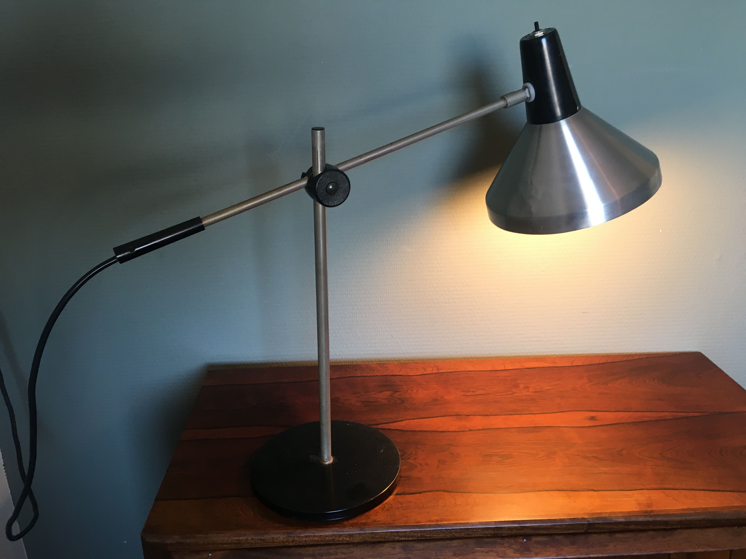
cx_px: 373
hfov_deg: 61.7
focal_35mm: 29
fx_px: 625
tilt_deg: -19.1
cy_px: 280
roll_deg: +1.6
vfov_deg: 48.2
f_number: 2.2
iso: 80
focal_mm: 4.15
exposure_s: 1/33
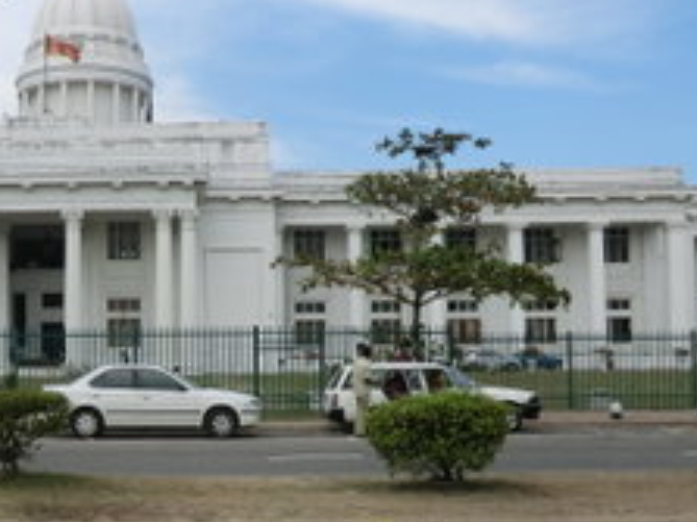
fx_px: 865
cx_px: 119
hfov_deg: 41.6
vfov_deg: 33.2
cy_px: 353
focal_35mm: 43
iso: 80
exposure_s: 1/800
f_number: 3.2
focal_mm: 4.3
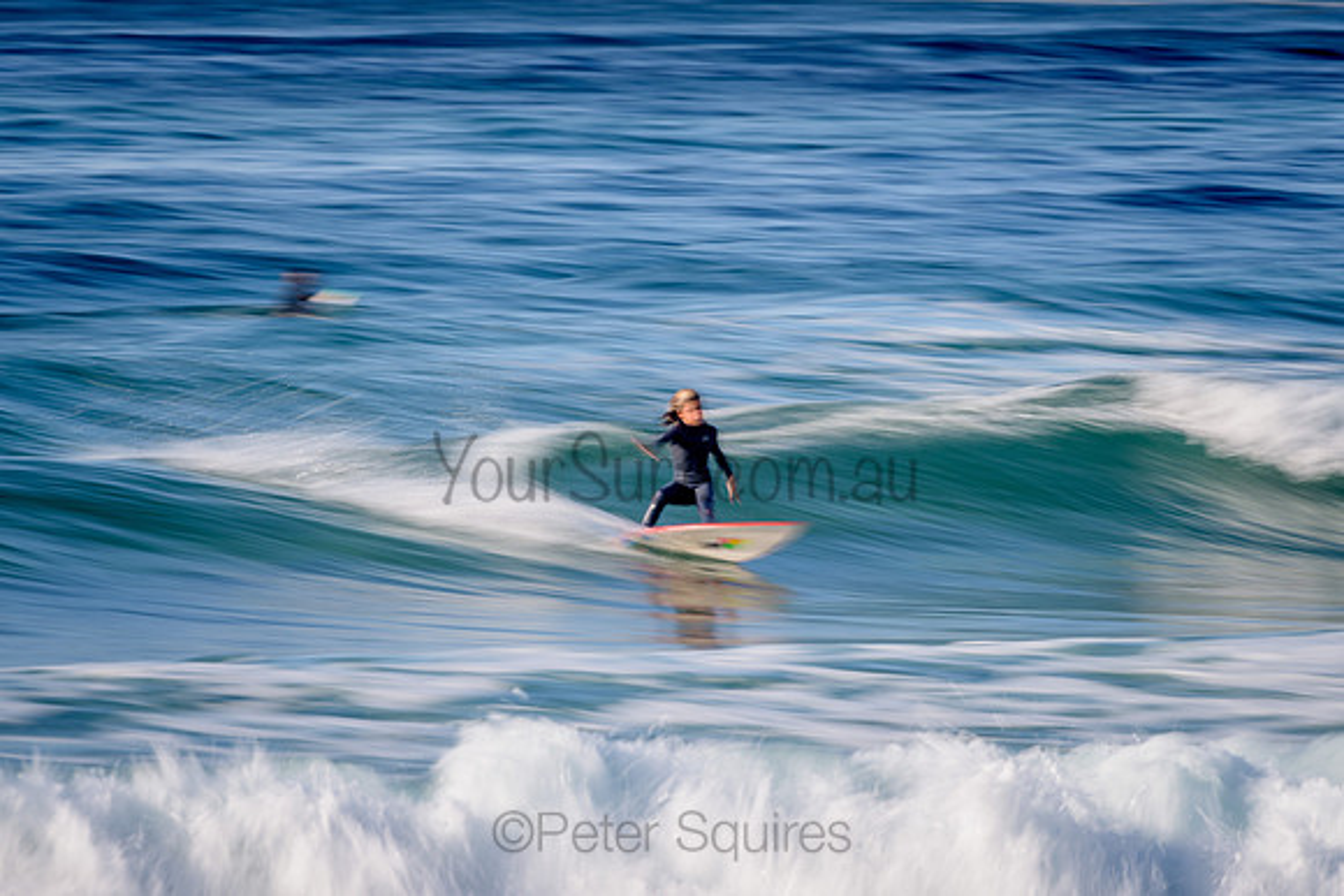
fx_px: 22888
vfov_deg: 2.2
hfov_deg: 3.4
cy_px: 459
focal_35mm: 613
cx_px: 688
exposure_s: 1/13
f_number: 13
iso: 31
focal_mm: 500
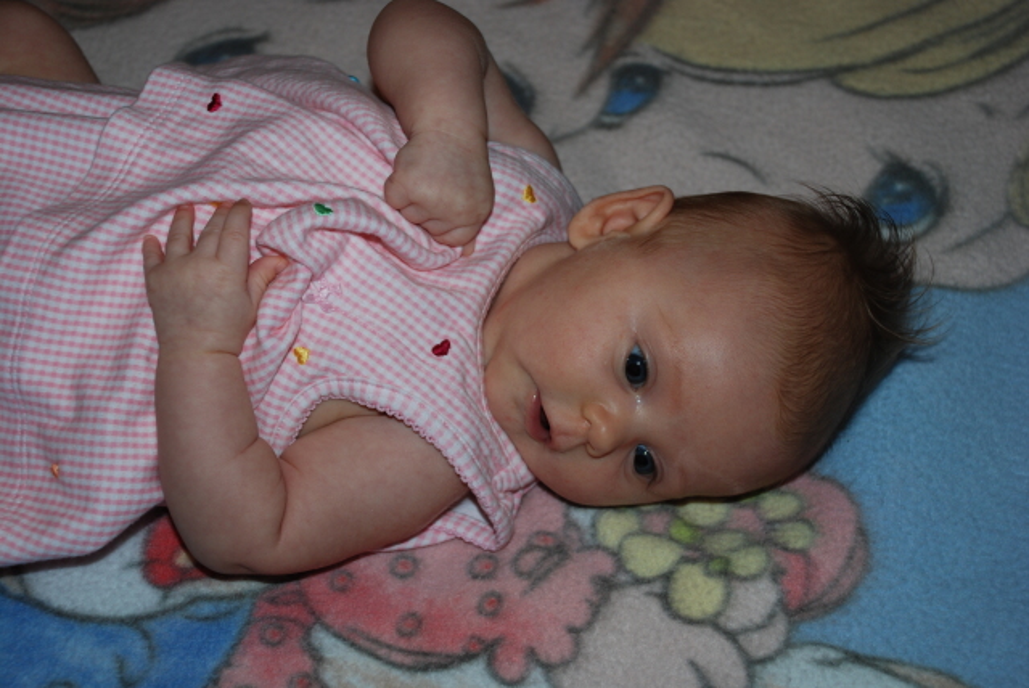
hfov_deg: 28.0
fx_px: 2060
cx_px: 514
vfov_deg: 19.0
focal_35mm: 72
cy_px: 344
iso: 200
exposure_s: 1/60
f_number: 4.8
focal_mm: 48
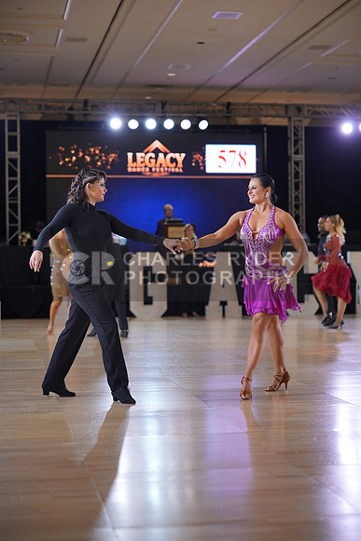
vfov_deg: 30.1
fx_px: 1007
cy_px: 270
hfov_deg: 20.3
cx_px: 180
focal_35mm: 67
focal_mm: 67
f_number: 2
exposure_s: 1/500
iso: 640
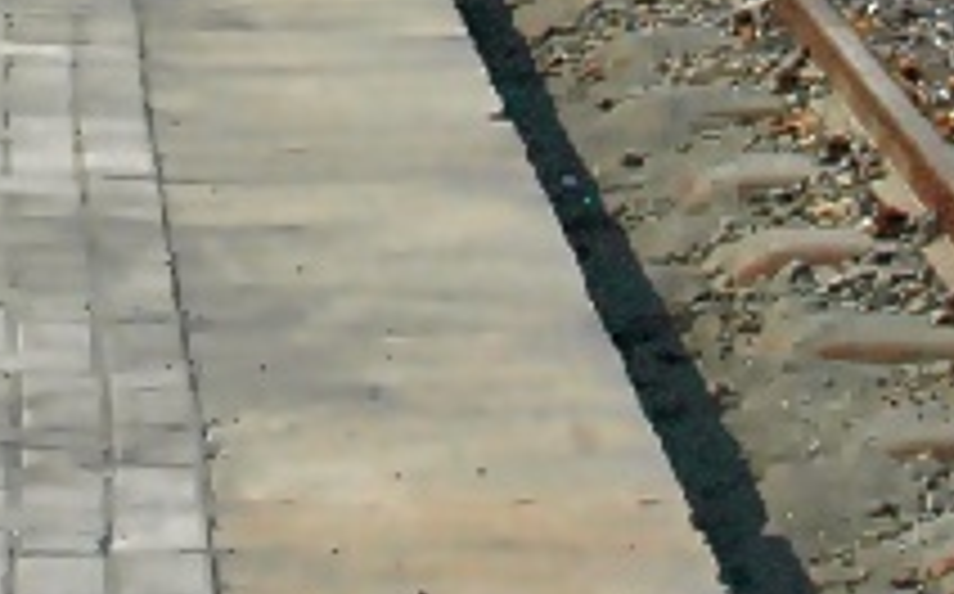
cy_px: -1048
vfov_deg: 5.1
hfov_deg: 8.5
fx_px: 6415
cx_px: 90
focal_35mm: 247
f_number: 13
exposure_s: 1/640
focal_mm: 28
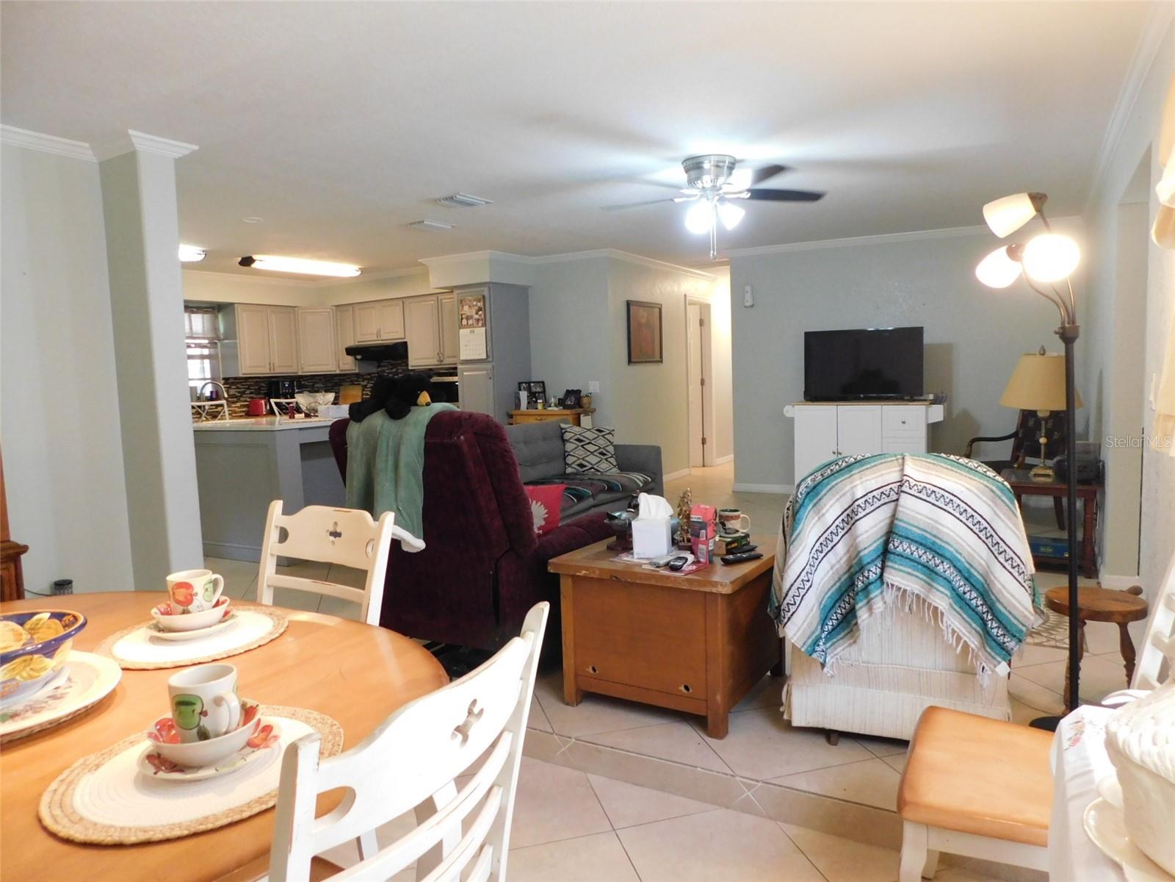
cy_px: 441
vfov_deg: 58.9
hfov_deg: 73.9
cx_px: 588
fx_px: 781
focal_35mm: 23
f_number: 3
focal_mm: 4
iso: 400
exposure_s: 1/30
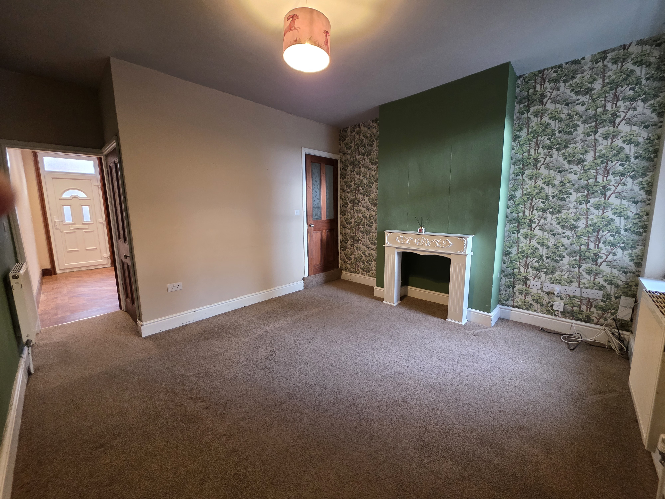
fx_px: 250
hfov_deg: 106.2
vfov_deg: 89.9
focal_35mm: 13
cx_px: 332
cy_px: 250
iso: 400
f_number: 1.9
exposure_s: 1/50
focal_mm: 2.2
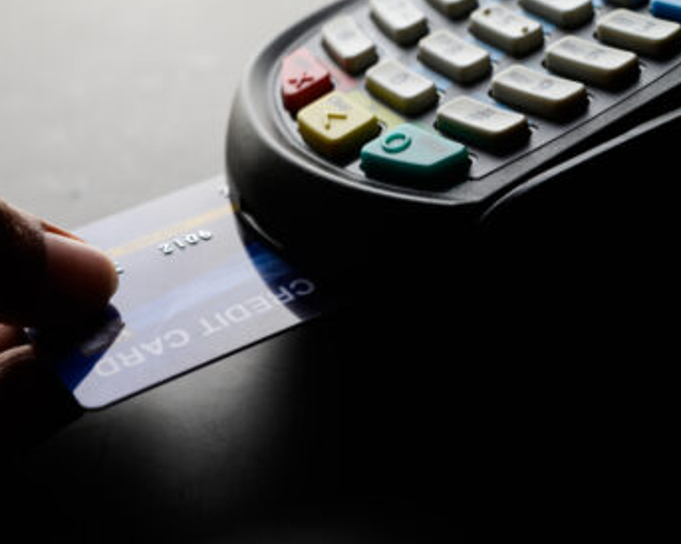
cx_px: 278
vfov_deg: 22.1
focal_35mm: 69
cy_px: 270
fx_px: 1390
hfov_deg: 27.5
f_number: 9
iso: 100
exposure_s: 1/160
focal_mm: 60
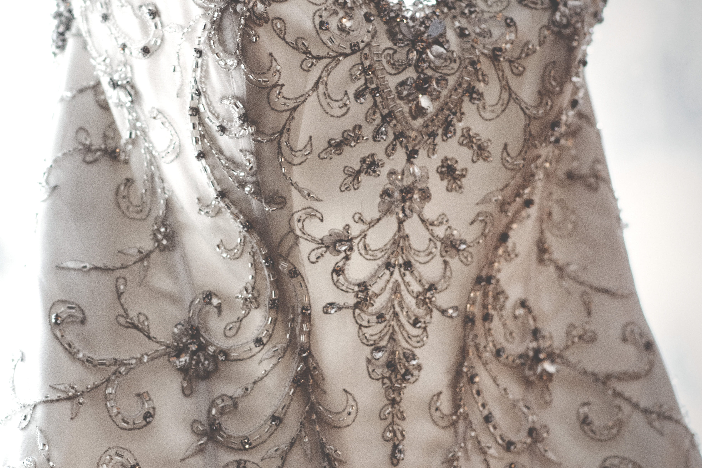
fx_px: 3798
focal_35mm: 195
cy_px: 278
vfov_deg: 7.1
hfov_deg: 10.5
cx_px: 203
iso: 640
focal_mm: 85
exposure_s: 1/200
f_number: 2.5
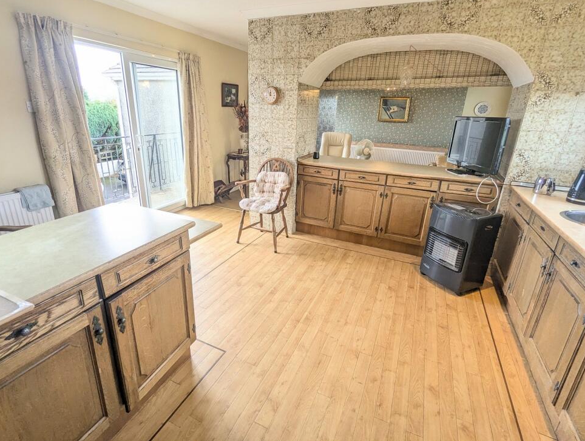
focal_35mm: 17
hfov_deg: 90.9
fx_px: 288
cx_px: 287
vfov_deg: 74.8
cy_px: 207
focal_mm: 2.35
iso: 155
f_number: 2.2
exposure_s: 1/100
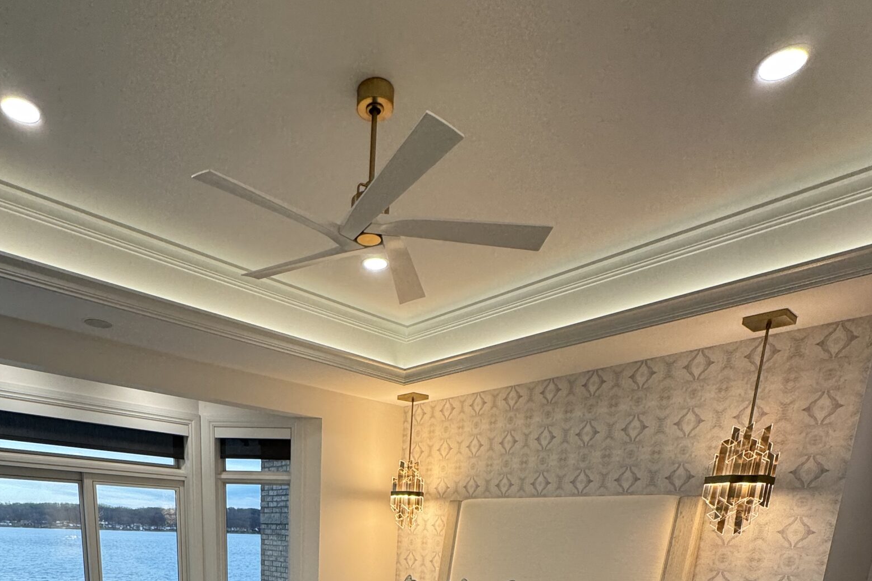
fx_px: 581
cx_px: 336
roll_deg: -1.8
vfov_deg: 40.3
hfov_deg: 72.7
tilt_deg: -14.0
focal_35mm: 24
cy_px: 671
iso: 64
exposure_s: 1/120
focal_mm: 2.22
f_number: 2.2
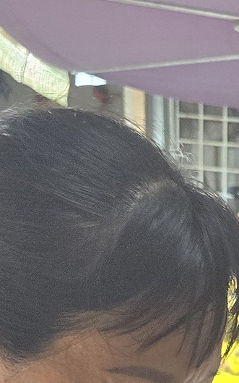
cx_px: 453
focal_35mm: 118
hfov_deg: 10.4
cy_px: 683
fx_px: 1229
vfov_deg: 15.3
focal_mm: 6.3
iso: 125
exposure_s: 1/100
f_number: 1.7
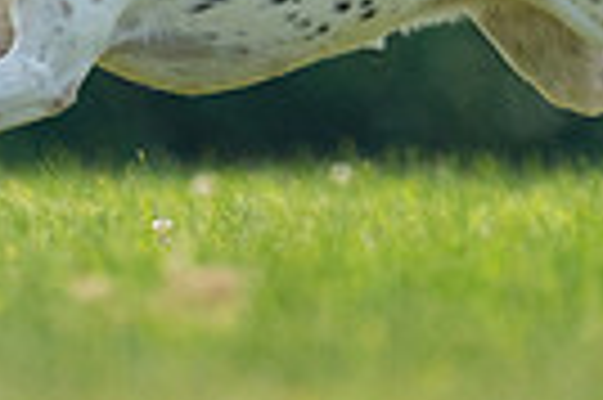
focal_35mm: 2421
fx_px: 40502
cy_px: -281
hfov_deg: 0.9
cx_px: 292
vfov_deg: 0.6
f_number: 6.3
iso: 2000
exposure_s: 1/4000
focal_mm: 559
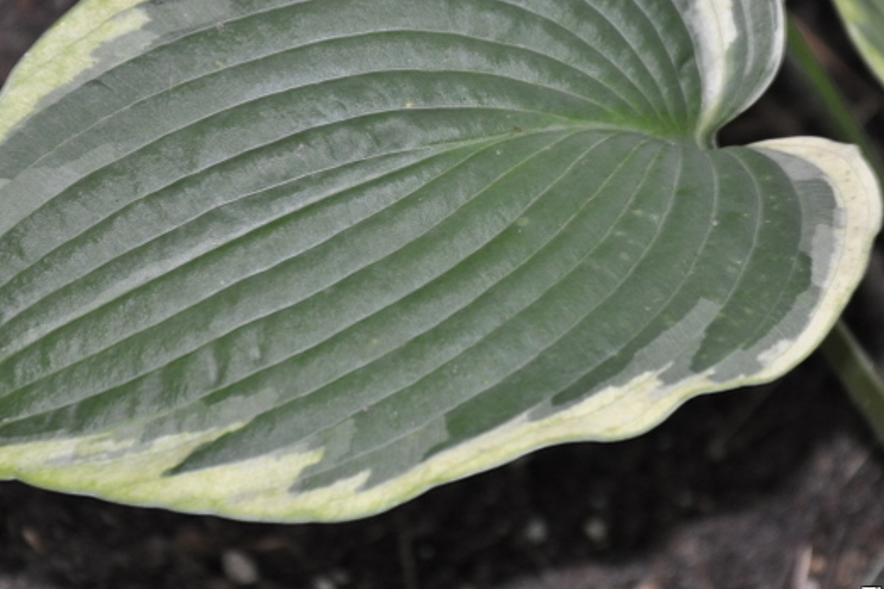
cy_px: 187
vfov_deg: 5.7
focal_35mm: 242
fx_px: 5935
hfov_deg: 8.5
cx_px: 417
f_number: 5.6
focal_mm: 105
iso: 800
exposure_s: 1/60
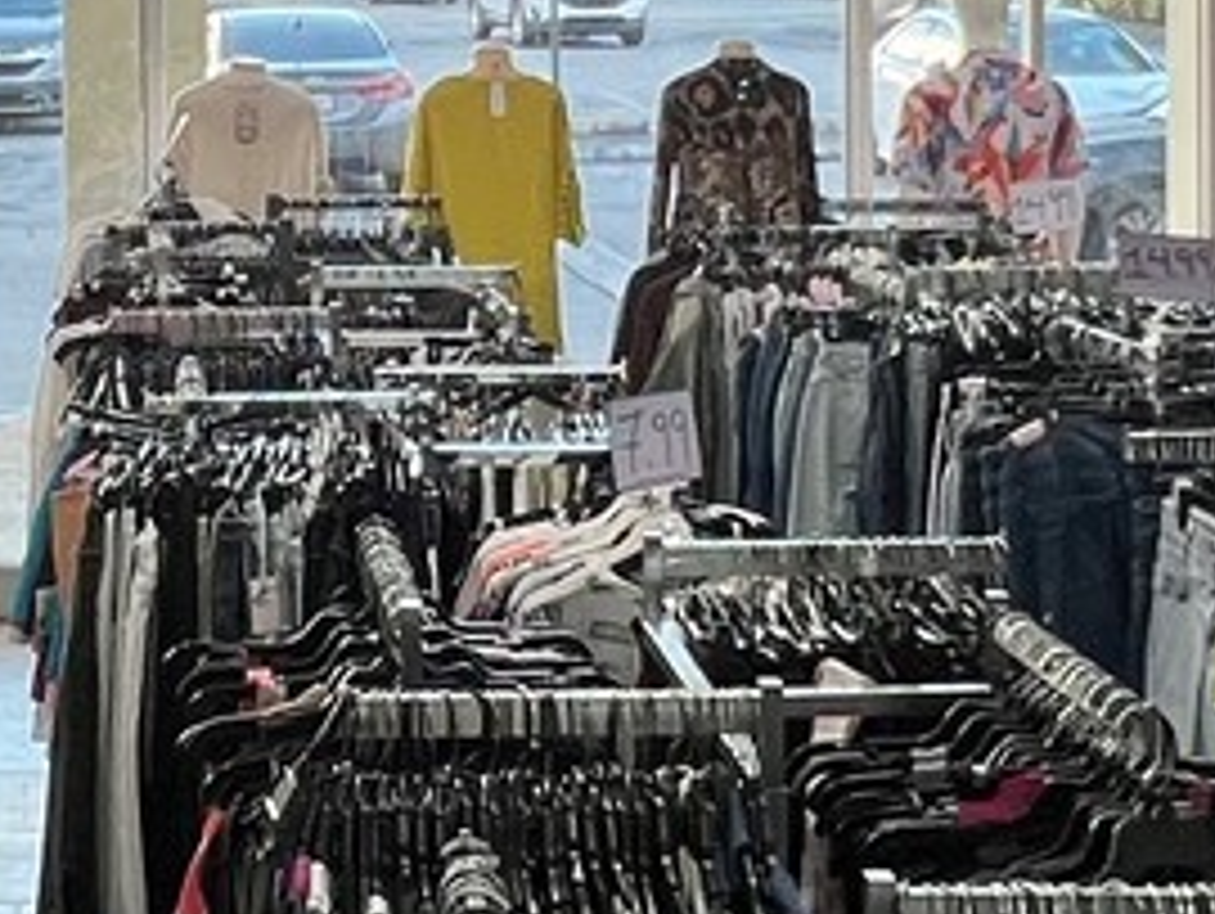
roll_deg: +0.7
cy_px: -68
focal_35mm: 77
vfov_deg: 18.5
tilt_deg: -1.4
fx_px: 2705
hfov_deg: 24.7
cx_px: 166
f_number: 1.8
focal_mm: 1.57
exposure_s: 1/120
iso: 64
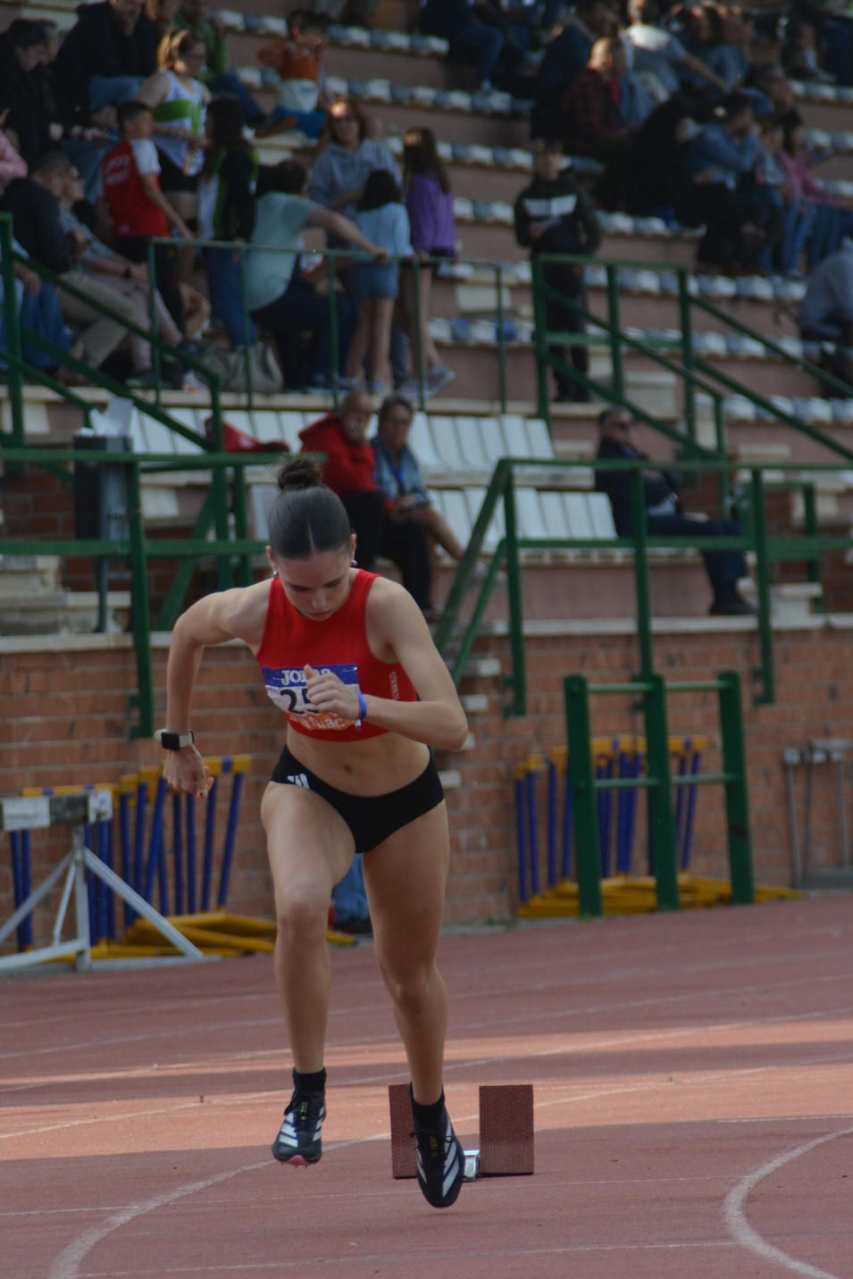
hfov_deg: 3.2
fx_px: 15242
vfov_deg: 4.8
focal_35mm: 429
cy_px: 715
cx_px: 374
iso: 500
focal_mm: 200
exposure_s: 1/1000
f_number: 6.3
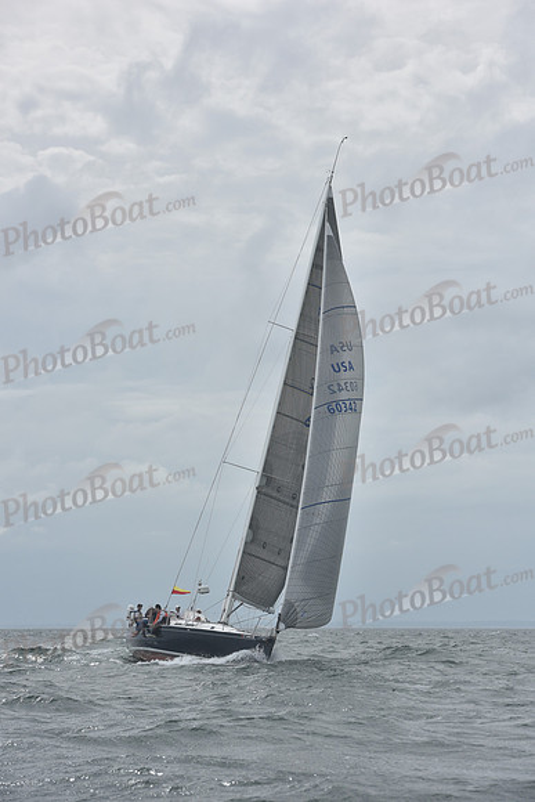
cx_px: 268
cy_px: 401
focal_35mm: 100
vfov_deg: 20.4
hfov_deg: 13.7
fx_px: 2228
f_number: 6.3
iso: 200
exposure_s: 1/1250
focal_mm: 100
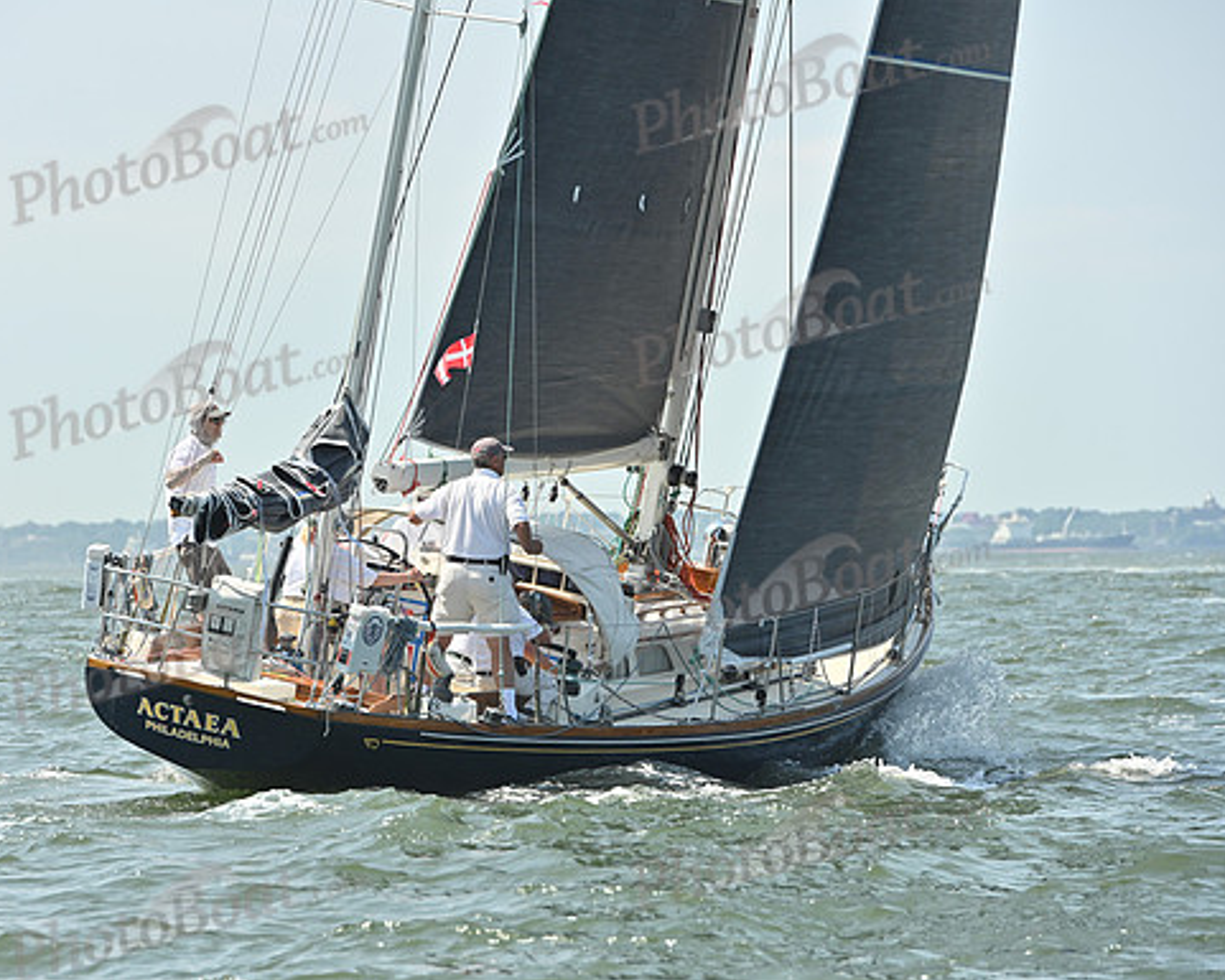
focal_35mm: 215
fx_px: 7796
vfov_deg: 7.2
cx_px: 502
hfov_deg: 9.0
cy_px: 490
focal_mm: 190
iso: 320
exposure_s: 1/1250
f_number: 7.1
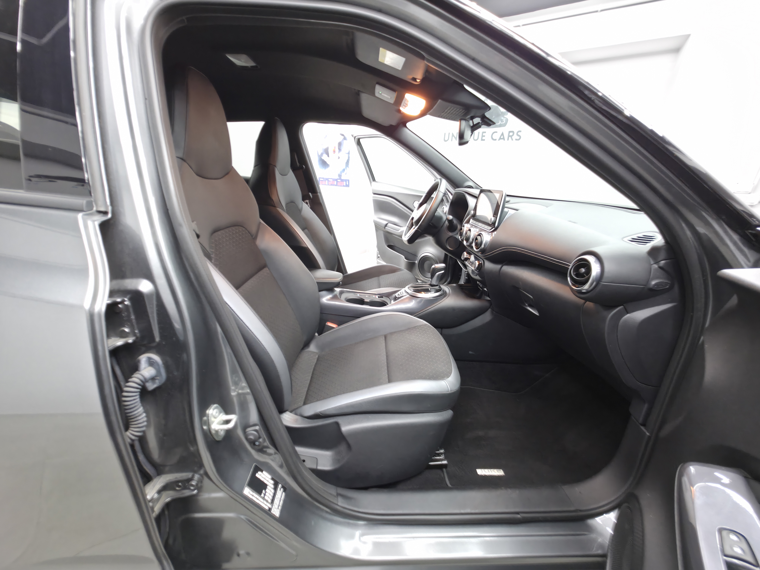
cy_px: 285
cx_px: 380
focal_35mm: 13
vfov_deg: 89.9
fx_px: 285
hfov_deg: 106.2
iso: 125
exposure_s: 1/9.99
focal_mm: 2.2
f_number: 1.9
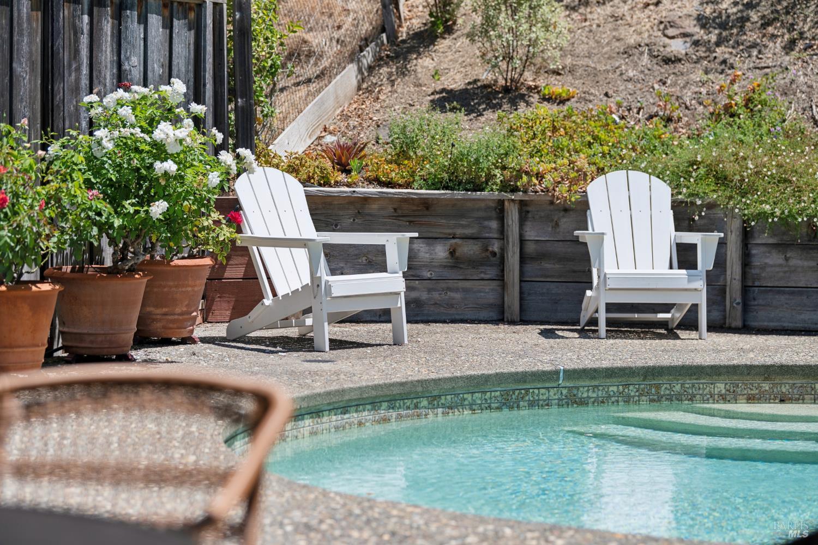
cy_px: 272
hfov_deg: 20.0
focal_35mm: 102
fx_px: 2317
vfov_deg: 13.4
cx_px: 409
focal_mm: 102
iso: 100
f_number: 4
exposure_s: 1/1250
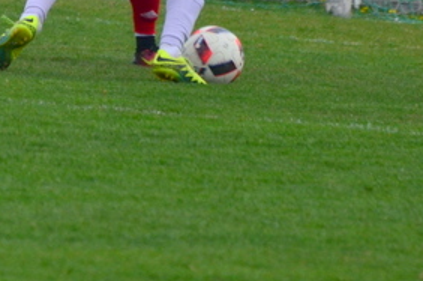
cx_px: 50
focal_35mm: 1436
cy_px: -111
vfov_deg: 1.0
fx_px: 16844
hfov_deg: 1.4
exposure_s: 1/1000
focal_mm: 300
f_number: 5.6
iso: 640
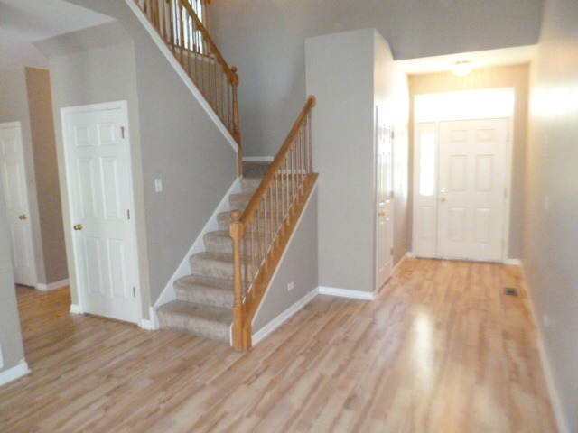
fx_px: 401
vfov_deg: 56.8
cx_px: 289
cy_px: 216
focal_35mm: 24
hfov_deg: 71.6
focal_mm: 4.3
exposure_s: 1/60
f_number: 2.5
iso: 800
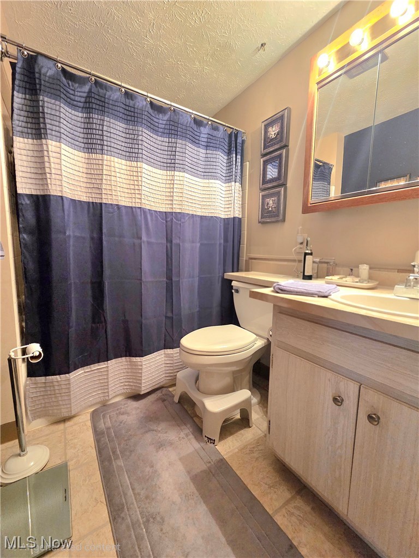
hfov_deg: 89.9
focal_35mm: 13
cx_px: 210
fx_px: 210
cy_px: 279
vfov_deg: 106.2
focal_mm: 2.2
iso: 640
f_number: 2.2
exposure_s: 1/60.2
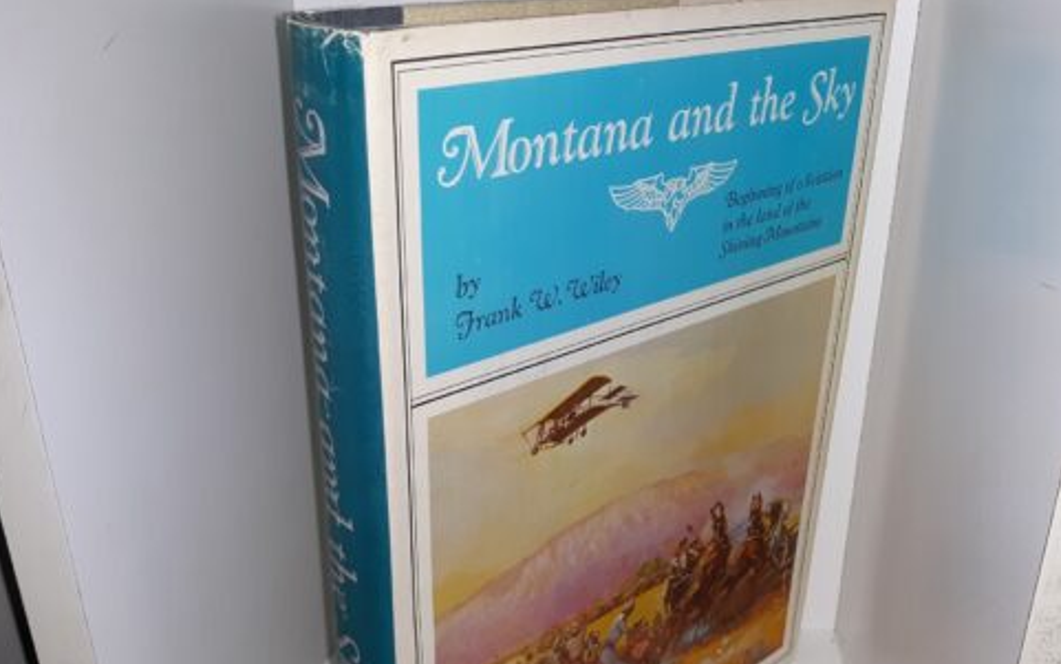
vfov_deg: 34.1
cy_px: 454
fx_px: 1070
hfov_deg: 52.5
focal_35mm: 37
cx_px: 613
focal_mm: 3.7
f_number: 1.7
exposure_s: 1/120
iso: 64
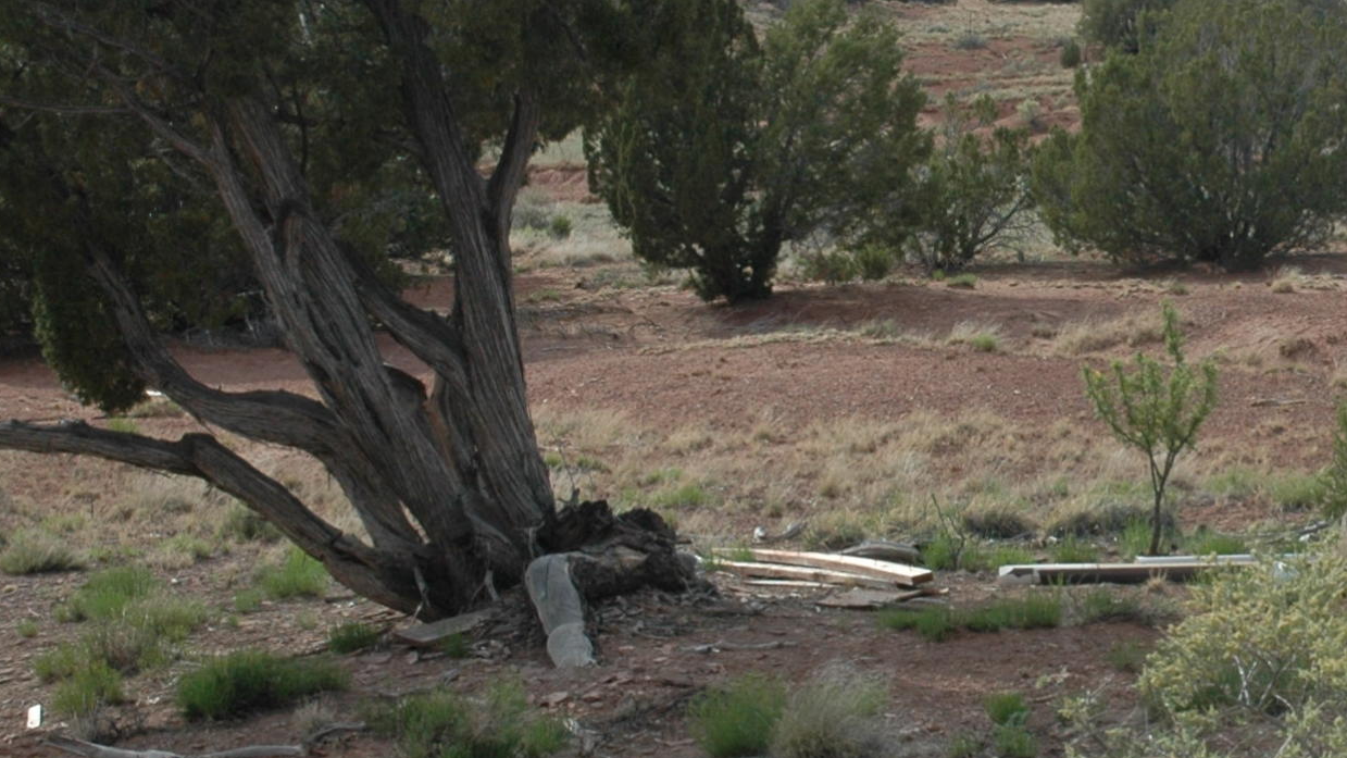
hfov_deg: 18.9
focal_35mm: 110
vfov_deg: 11.0
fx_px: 3939
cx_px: 1362
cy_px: 309
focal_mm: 29
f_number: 9
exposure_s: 1/320
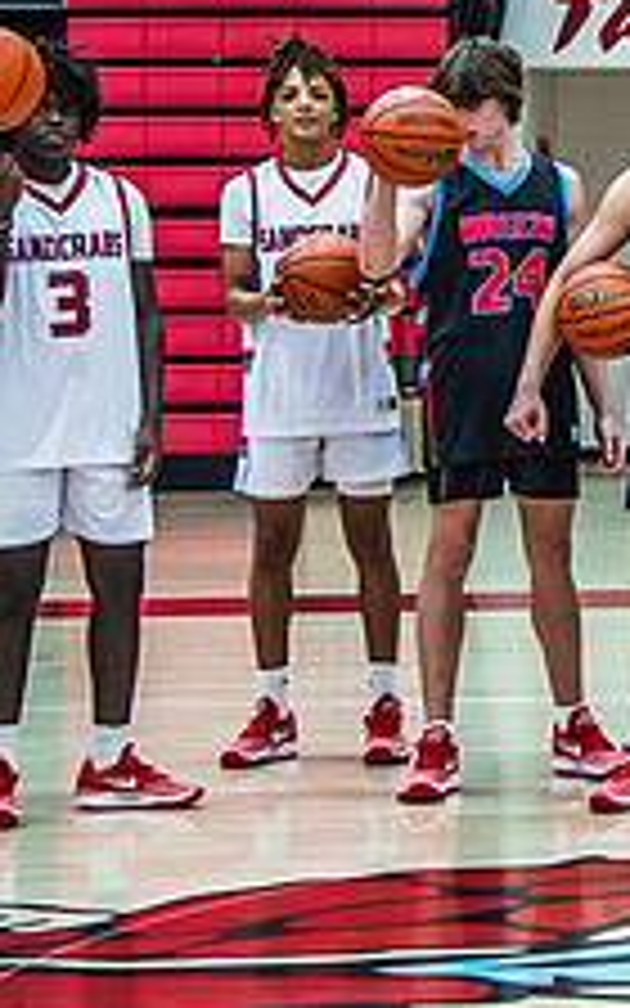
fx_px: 3599
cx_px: 1137
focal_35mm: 131
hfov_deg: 9.5
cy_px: 145
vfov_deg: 15.8
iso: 800
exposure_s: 1/250
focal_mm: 40
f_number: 4
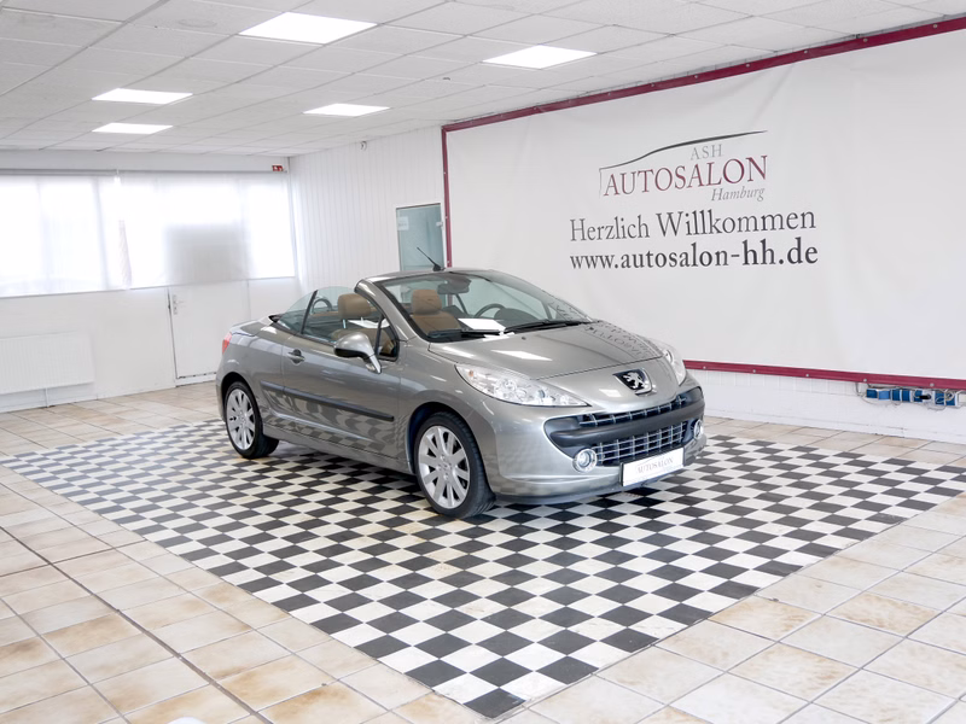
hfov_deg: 54.0
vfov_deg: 41.8
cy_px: 362
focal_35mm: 34
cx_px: 483
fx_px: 949
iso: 320
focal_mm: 17
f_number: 3.8
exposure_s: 1/60
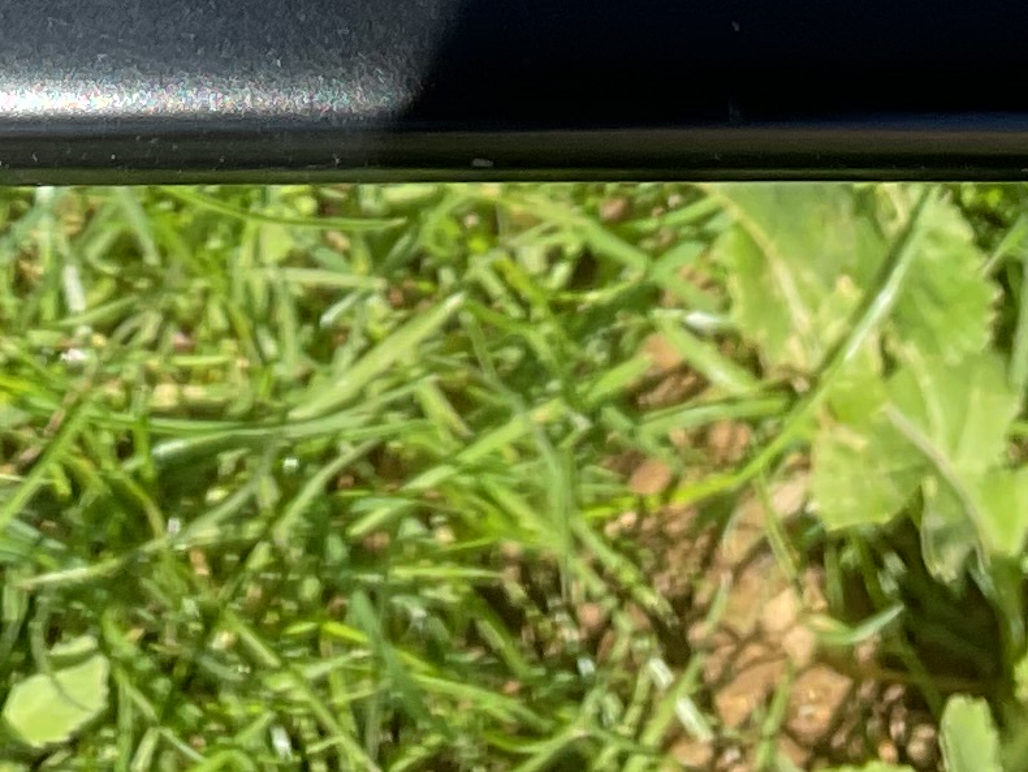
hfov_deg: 13.3
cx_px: 238
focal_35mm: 148
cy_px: -681
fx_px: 4397
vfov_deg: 9.5
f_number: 1.8
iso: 16
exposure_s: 1/883
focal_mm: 3
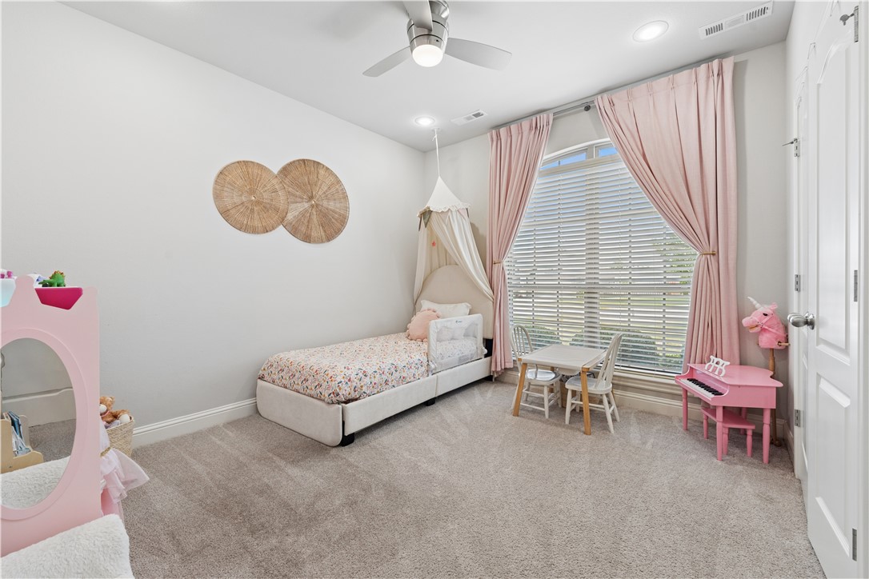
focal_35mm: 14
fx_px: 338
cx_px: 434
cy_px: 290
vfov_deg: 81.2
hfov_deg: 104.3
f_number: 8
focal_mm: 14
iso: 800
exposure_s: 1/60
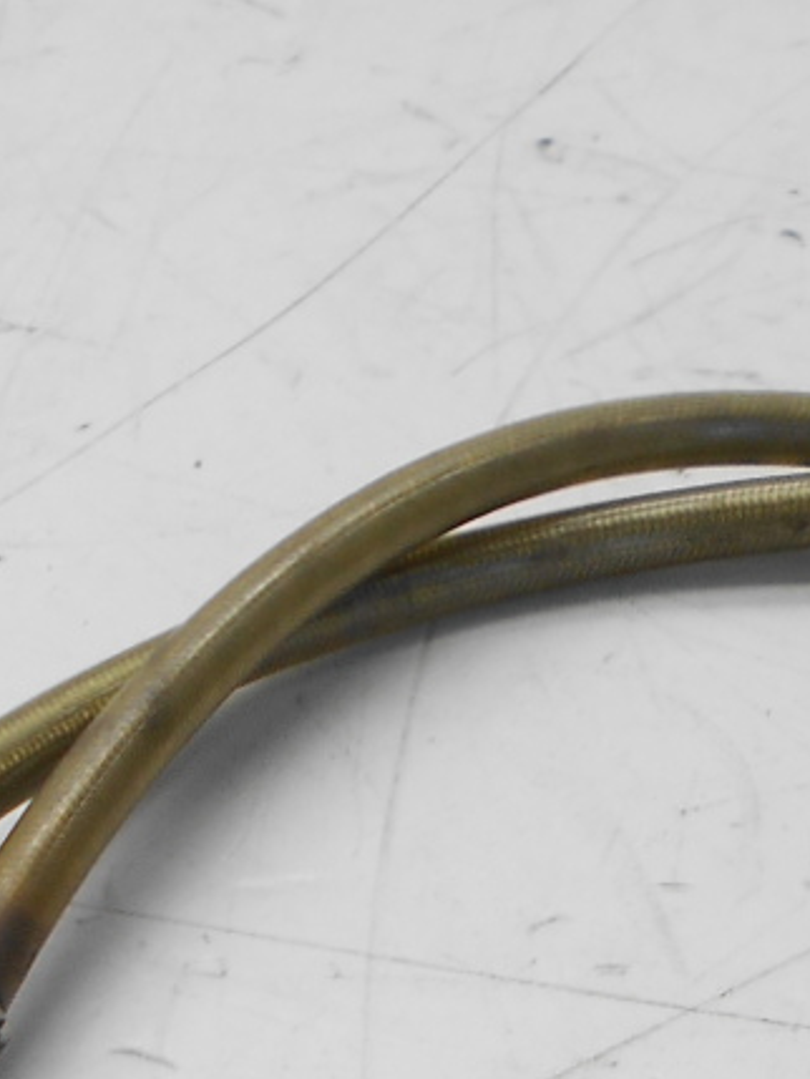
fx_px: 3025
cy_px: 1504
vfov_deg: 18.4
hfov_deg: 15.1
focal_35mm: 97
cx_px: 677
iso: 80
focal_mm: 4.6
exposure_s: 1/60
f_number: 3.2
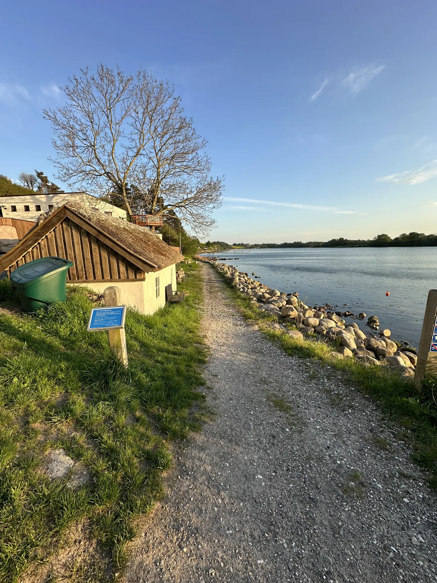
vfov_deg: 102.1
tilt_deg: -10.0
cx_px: 218
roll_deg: +1.0
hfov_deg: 85.7
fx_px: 236
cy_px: 292
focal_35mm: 14
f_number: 2.2
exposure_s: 1/606
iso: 40
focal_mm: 2.22
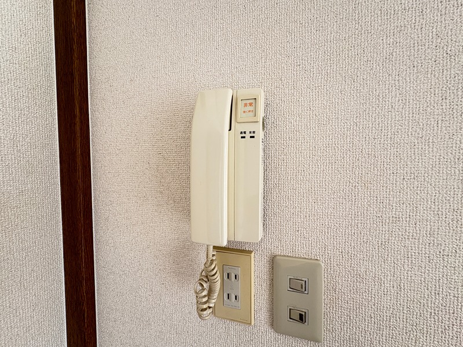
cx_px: 232
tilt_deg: -1.9
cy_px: 174
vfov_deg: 85.7
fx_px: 187
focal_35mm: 14
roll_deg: +0.9
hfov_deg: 102.1
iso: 160
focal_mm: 2.22
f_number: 2.2
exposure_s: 1/99
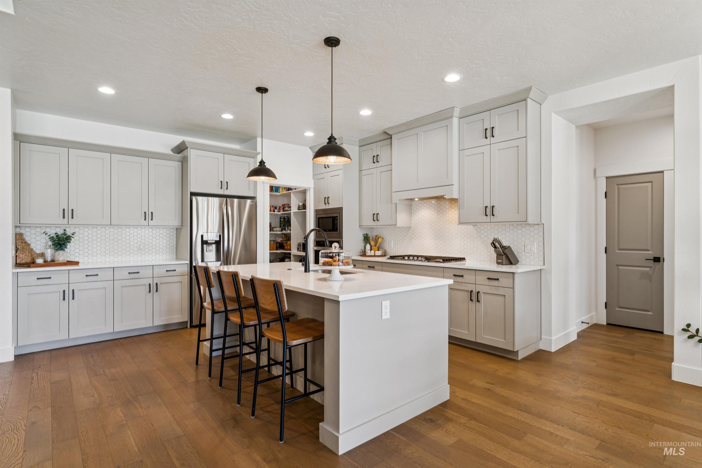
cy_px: 234
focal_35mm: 18
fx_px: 353
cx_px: 351
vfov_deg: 67.1
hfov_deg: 89.7
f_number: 13
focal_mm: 18.1
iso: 400
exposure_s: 1/5
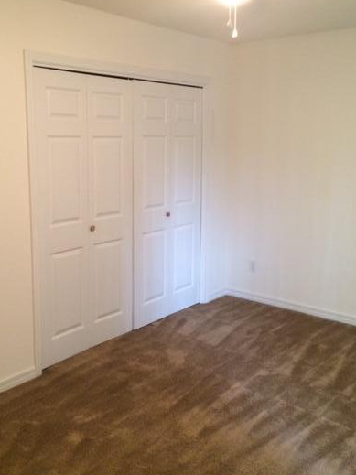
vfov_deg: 50.0
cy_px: 210
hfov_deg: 38.7
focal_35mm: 37
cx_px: 178
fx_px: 508
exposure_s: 1/24
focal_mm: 4.12
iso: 320
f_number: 2.2
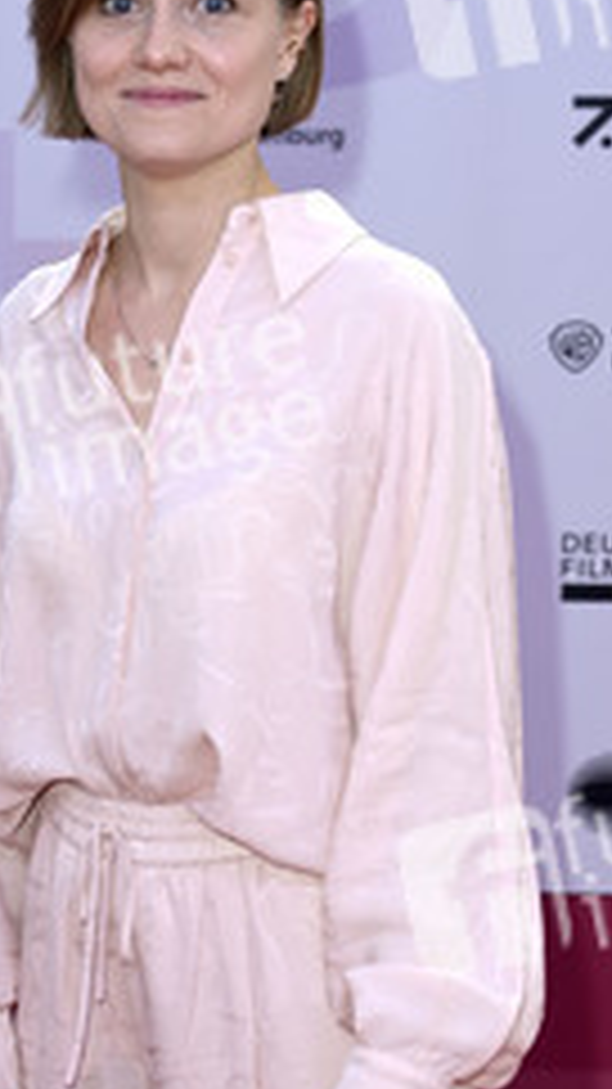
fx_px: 2800
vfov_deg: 22.0
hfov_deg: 12.5
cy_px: 648
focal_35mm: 97
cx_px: 220
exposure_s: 1/200
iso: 250
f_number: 5.6
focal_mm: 56
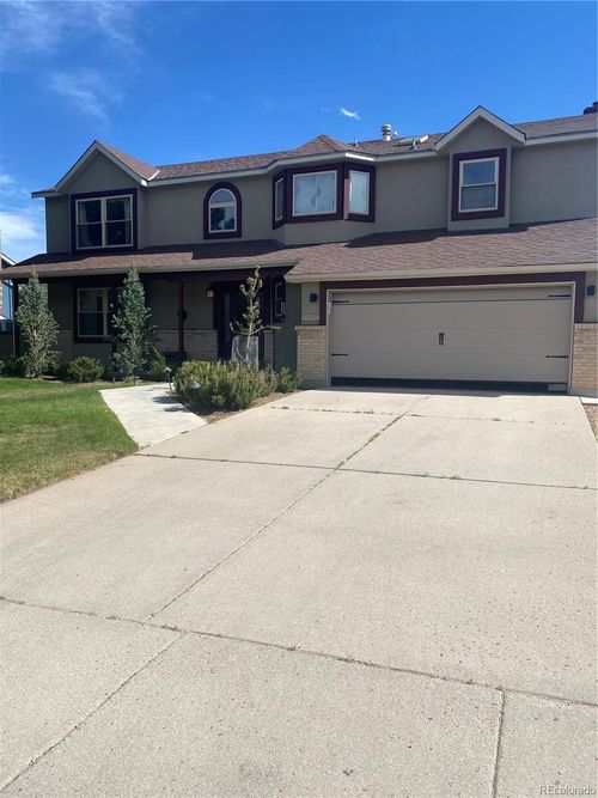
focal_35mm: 26
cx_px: 299
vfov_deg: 67.3
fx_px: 599
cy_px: 399
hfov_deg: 53.0
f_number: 1.8
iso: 32
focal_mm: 4.25
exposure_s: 1/3401
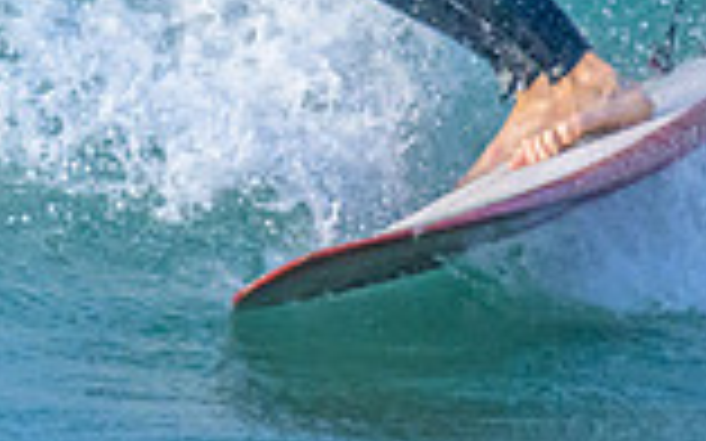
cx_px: -256
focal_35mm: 3658
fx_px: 70358
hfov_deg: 0.6
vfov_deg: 0.4
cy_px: -190
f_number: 11
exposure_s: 1/2000
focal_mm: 800
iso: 4000
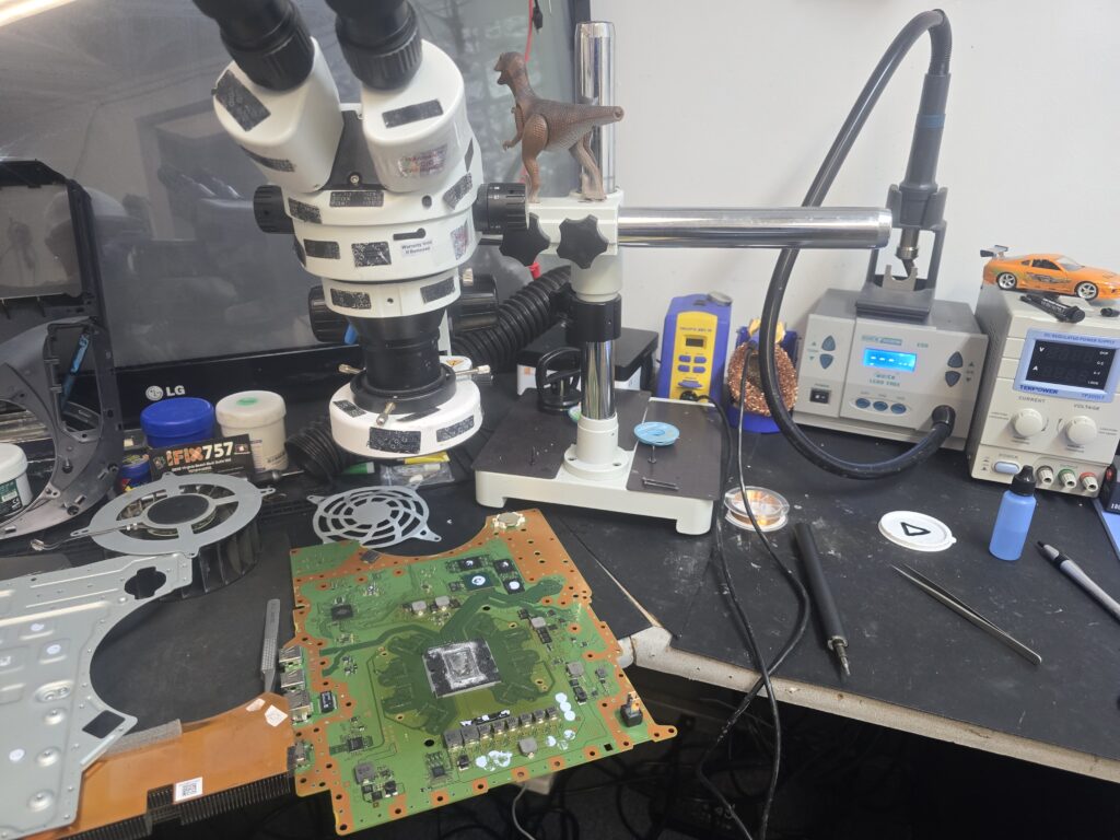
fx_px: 744
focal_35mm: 23
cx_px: 560
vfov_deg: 58.9
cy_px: 420
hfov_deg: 73.9
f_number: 1.7
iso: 500
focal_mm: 6.3
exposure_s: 1/120
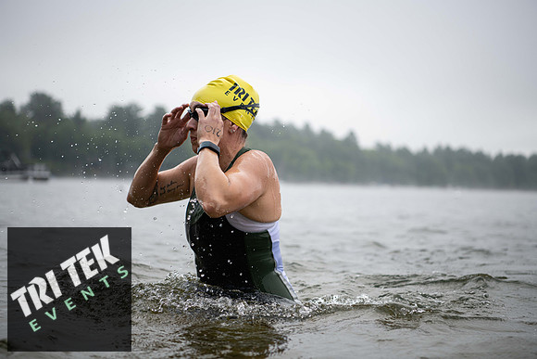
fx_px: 1044
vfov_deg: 19.5
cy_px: 180
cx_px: 268
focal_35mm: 70
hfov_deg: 28.8
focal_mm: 70
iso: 320
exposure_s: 1/800
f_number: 3.2
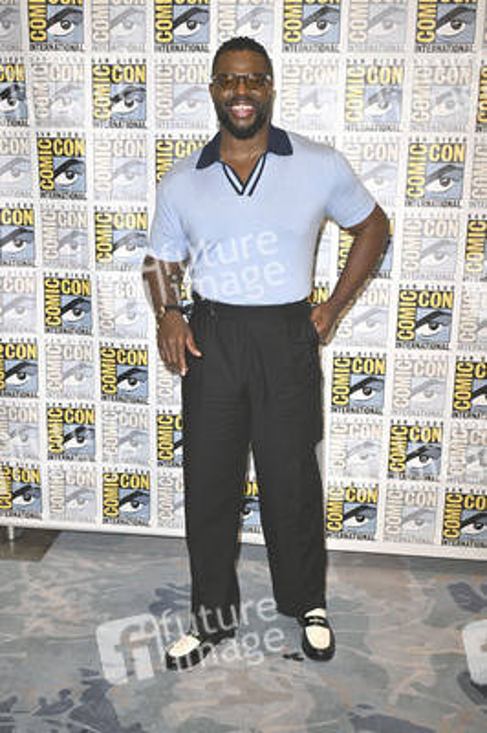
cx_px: 244
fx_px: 752
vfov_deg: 51.9
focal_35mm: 37
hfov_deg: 35.9
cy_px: 366
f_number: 5
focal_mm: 37
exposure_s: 1/250
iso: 2500
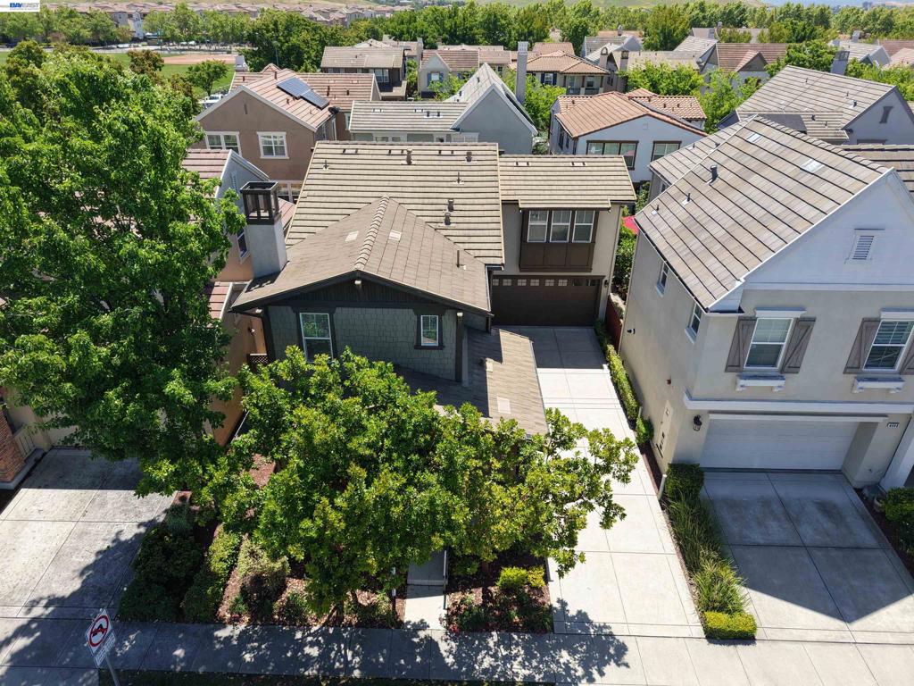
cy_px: 343
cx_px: 457
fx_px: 634
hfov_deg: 71.6
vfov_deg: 56.8
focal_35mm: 24
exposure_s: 1/2500
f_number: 1.8
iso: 190
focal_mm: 8.67
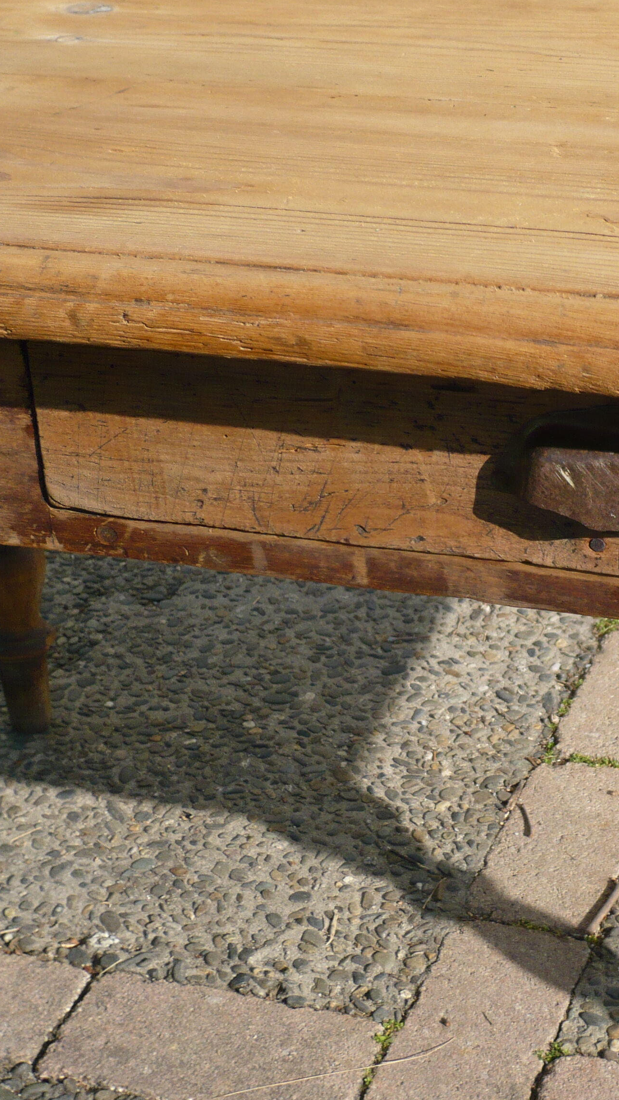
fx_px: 2042
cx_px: 596
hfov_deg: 16.9
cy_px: 549
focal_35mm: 70
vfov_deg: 30.2
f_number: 3.7
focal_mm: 7.9
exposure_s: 1/500
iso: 100
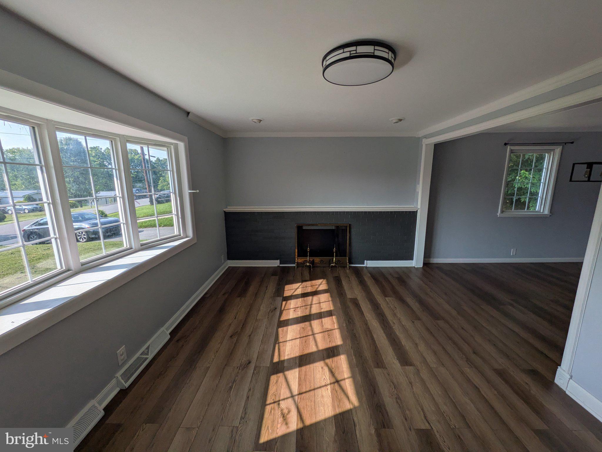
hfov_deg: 102.1
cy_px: 226
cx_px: 301
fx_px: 243
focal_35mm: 14
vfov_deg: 85.7
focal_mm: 1.83
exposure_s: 1/556
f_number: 2.2
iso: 44
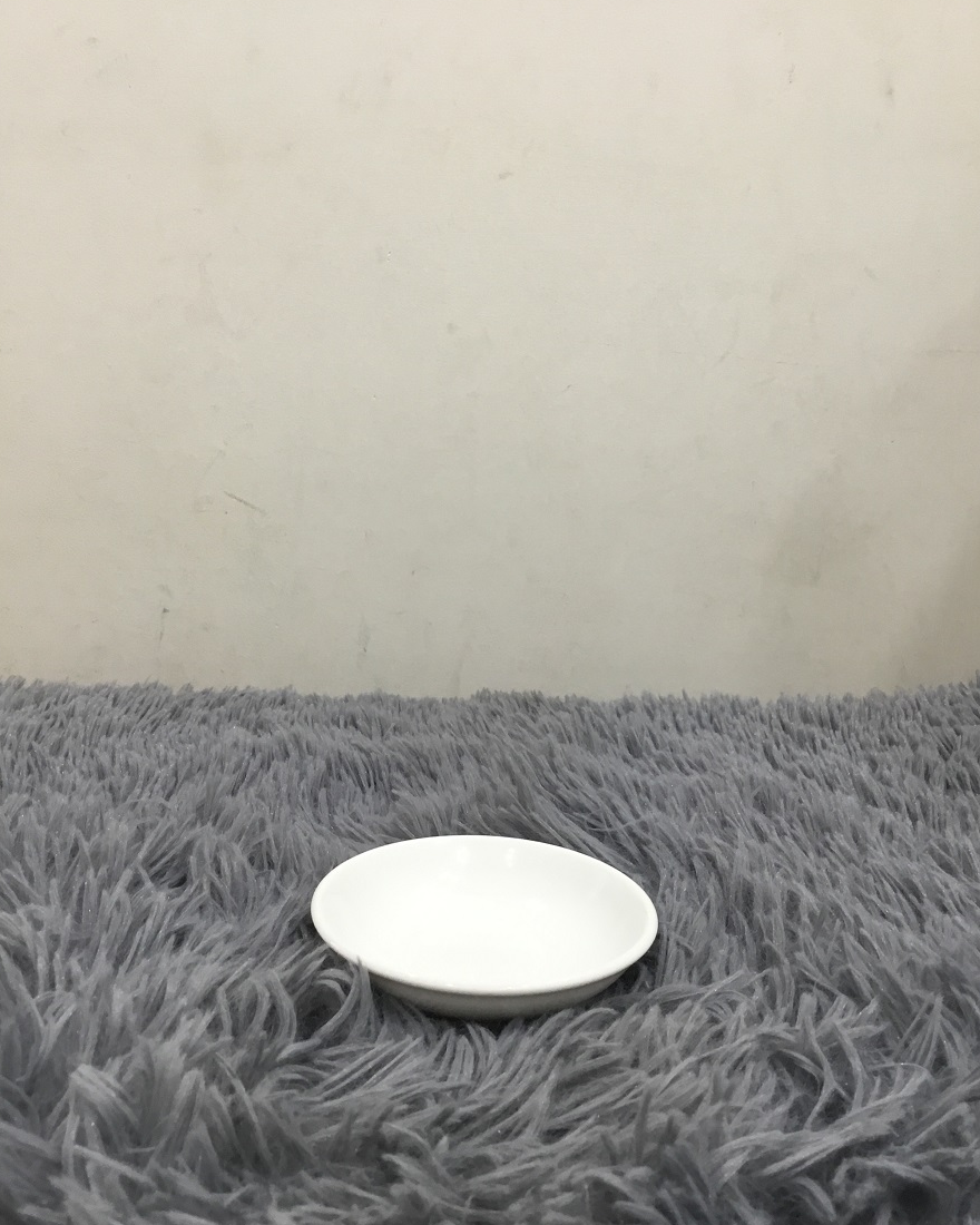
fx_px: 1196
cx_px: 493
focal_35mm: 33
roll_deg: -0.9
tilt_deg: -12.3
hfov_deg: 44.5
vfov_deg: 54.2
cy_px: 651
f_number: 2.4
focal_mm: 3.3
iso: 80
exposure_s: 1/33
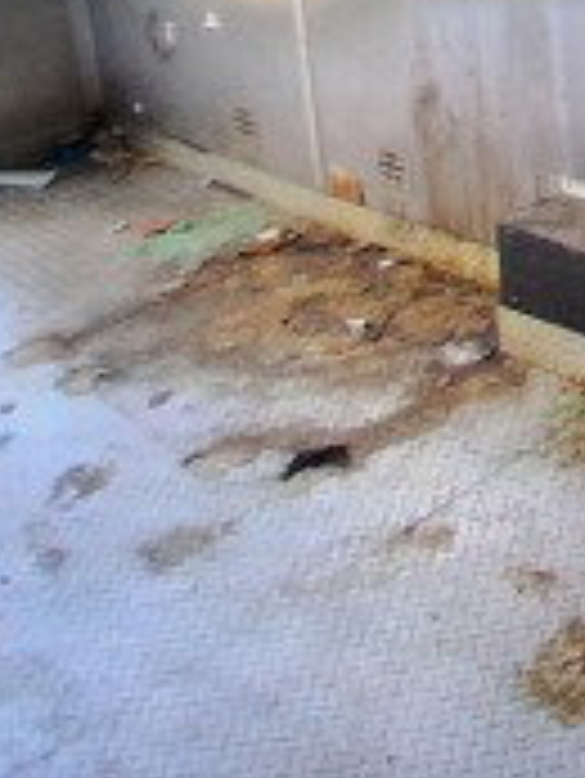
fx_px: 1350
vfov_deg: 27.7
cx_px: 1188
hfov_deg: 17.3
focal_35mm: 60
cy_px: -189
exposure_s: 1/40
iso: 320
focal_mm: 1.4
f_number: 2.2
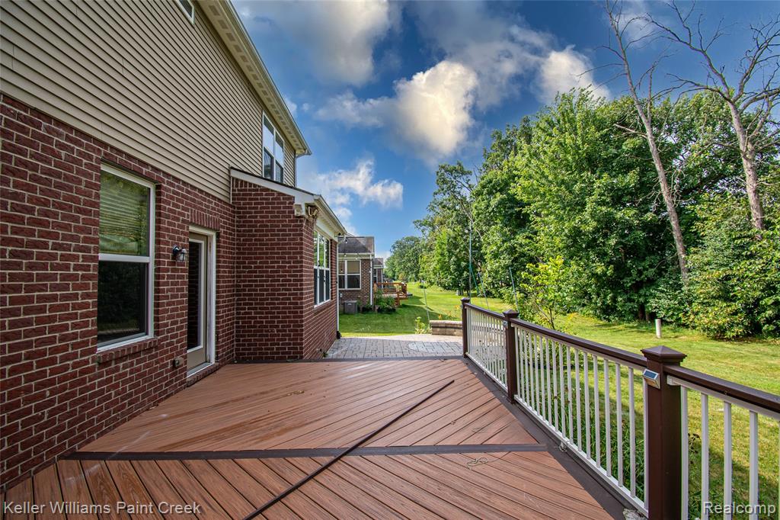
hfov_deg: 100.4
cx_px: 390
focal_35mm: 15
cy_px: 260
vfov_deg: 77.3
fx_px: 325
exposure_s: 1/320
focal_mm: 10
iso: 100
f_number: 6.3
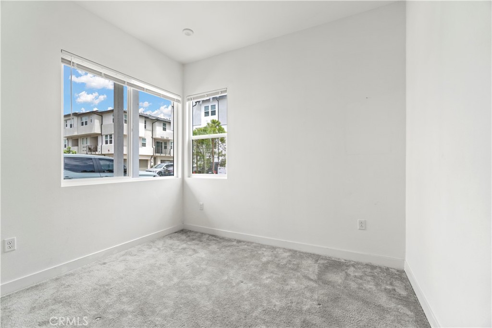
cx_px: 246
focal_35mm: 15
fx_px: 205
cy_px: 164
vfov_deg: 77.3
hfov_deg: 100.4
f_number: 4
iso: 200
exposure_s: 1/80
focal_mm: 10
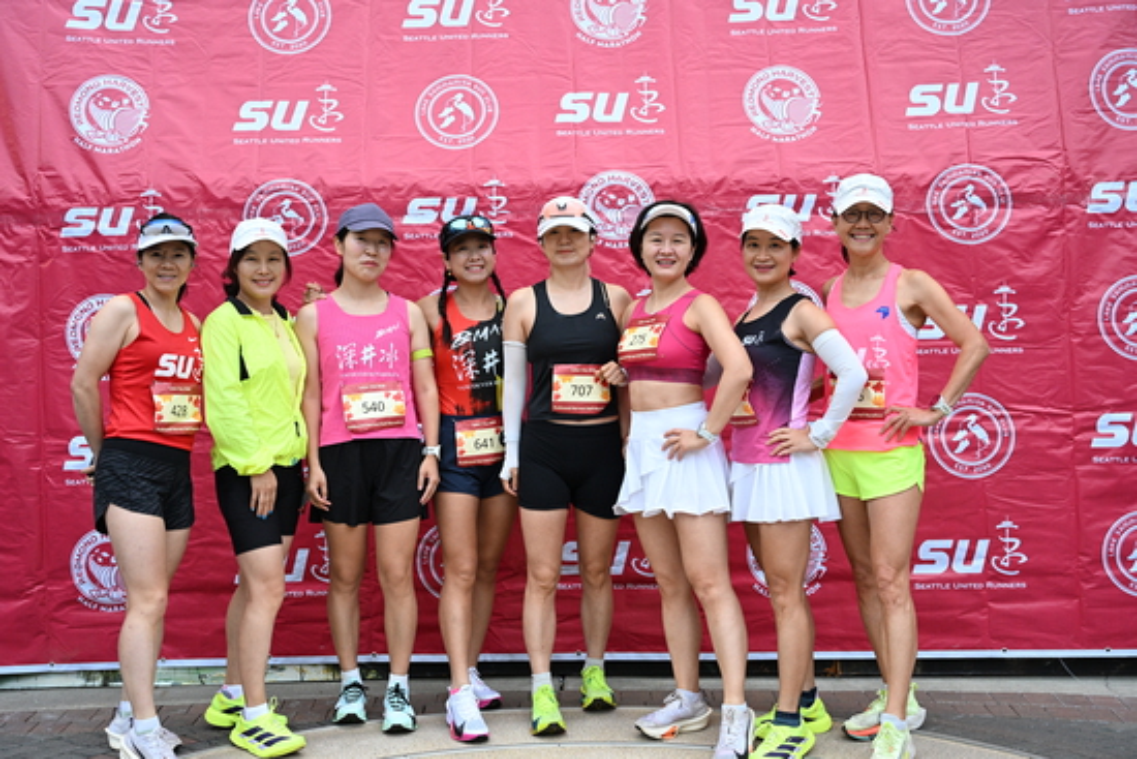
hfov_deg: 42.7
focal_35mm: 46
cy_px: 380
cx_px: 568
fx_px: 1453
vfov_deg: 29.3
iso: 2000
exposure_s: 1/500
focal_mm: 46
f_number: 4
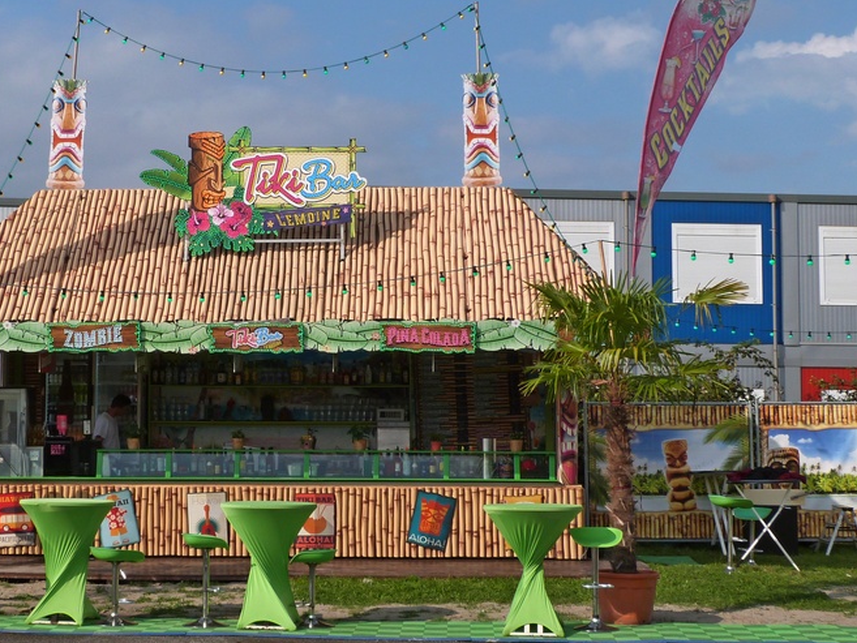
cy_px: 279
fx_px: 1659
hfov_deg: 28.8
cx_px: 286
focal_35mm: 67
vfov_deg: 21.9
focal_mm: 7.9
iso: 100
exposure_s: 1/500
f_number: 5.6
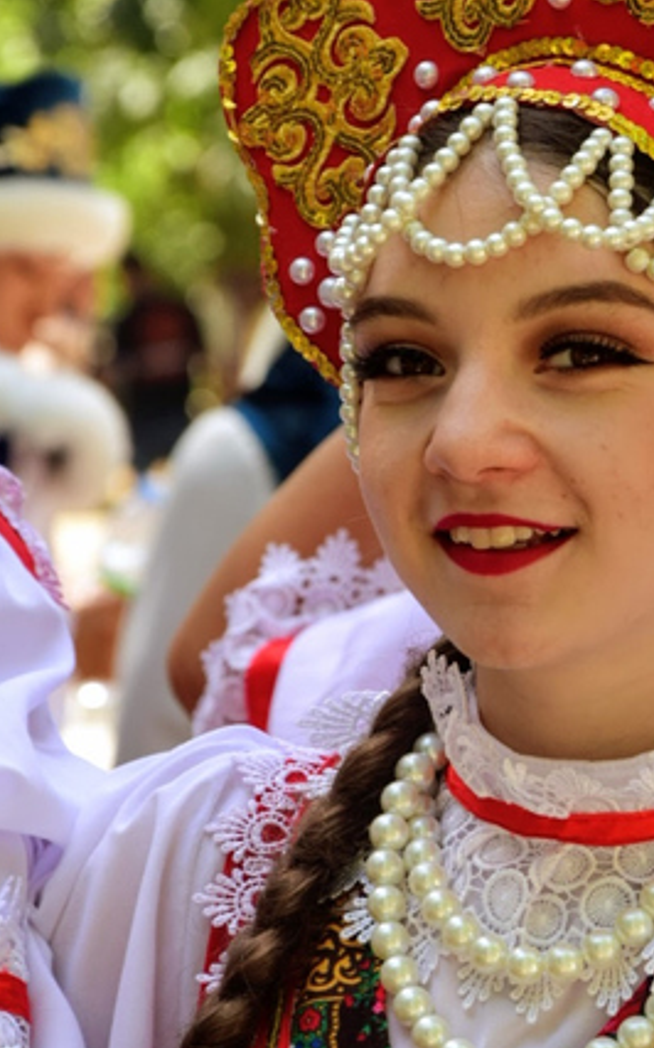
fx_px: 7415
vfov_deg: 8.1
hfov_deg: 5.0
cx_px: 492
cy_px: 453
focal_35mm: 260
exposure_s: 1/125
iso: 250
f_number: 7.1
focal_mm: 105
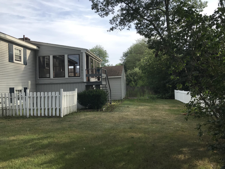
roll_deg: +2.6
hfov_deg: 63.4
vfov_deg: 49.7
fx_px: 182
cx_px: 112
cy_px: 84
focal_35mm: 28
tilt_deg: +1.6
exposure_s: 1/1140
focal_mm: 3.99
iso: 20
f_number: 1.8
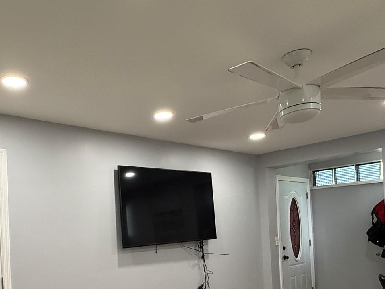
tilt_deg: +0.4
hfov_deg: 57.7
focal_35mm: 30
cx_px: 109
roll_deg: +2.6
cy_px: 220
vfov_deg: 45.0
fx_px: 334
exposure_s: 1/120
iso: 250
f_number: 2.2
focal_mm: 2.22
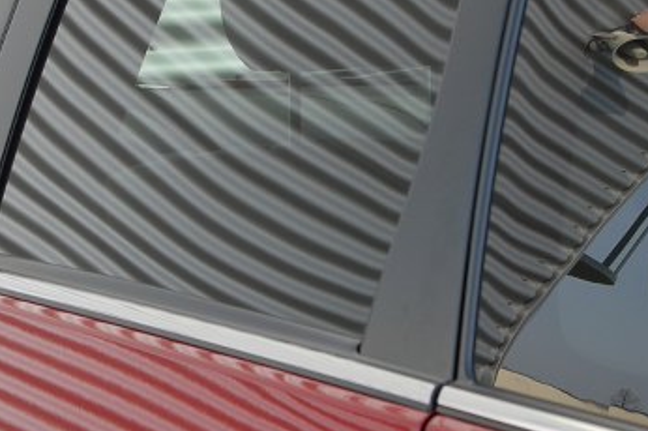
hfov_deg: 13.6
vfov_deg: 9.1
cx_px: 266
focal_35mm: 151
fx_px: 2715
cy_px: 140
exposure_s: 1/200
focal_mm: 34
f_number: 7.1
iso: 200
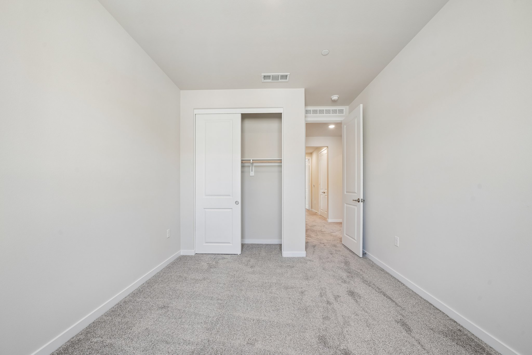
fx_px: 177
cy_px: 178
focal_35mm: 12
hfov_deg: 112.6
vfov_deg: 90.0
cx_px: 266
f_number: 8
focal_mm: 12
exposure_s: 1/20
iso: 400
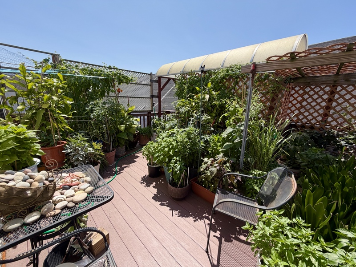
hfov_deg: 102.1
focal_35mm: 14
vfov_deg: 85.7
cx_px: 178
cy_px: 134
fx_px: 144
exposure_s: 1/770
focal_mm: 2.22
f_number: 2.2
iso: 25
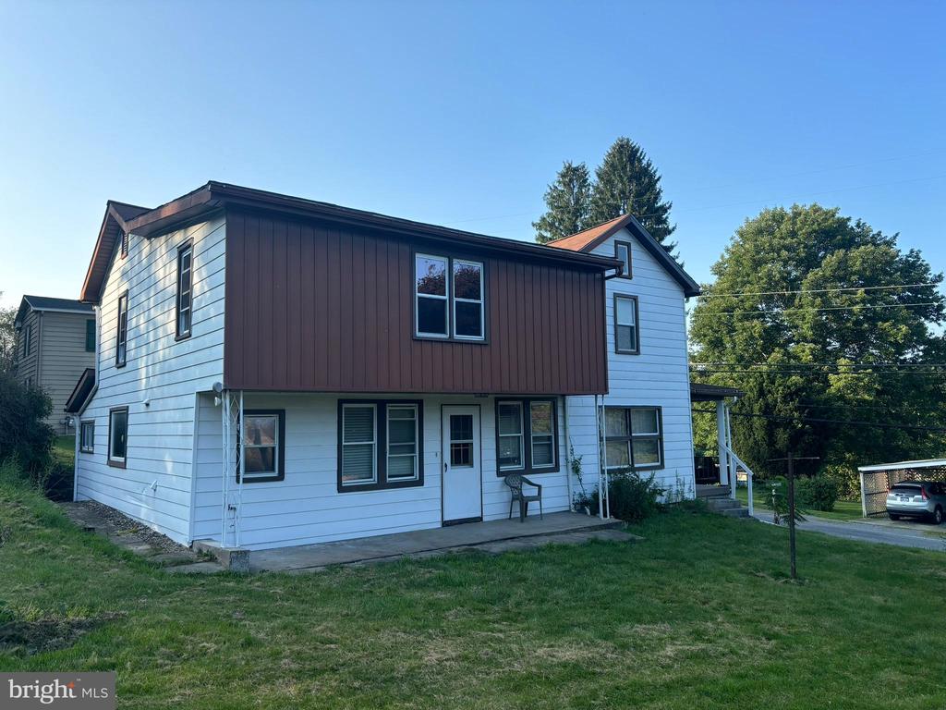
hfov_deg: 67.3
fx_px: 711
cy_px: 355
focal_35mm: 26
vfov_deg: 53.1
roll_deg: +0.5
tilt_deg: +5.2
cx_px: 473
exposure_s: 1/1178
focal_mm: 5.96
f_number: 1.6
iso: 50
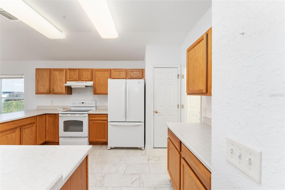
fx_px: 120
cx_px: 142
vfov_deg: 76.9
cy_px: 95
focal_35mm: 15
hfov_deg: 100.0
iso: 400
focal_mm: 15.1
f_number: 8
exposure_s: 1/60
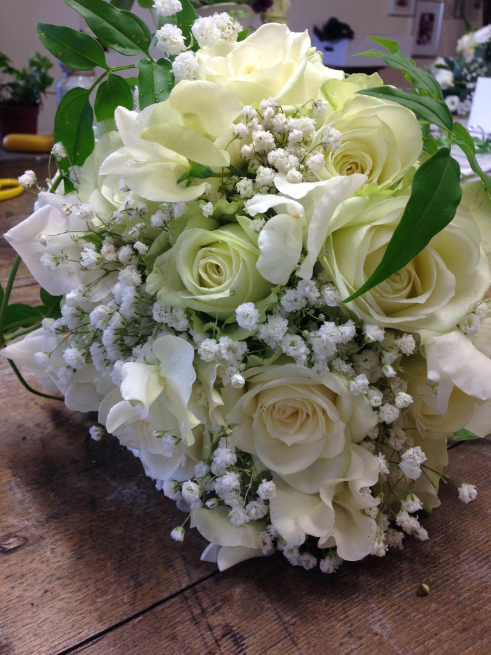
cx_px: 246
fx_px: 624
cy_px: 328
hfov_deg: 42.9
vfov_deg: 55.4
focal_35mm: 33
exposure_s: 1/40
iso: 64
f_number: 2.4
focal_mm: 4.12
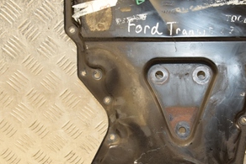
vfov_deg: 16.6
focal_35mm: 82
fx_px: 561
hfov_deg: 24.6
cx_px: 164
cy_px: 114
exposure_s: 1/125
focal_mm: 25
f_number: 5
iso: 800
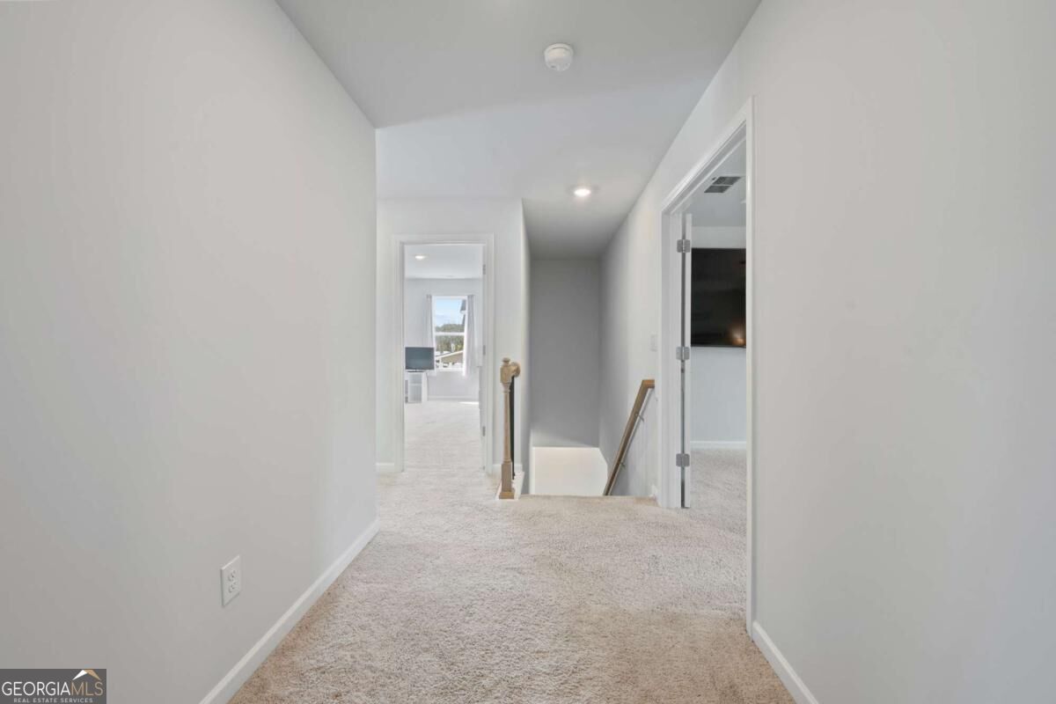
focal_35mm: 14
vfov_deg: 81.2
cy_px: 352
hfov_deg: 104.3
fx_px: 411
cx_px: 528
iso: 400
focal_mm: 14
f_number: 8
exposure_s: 1/8
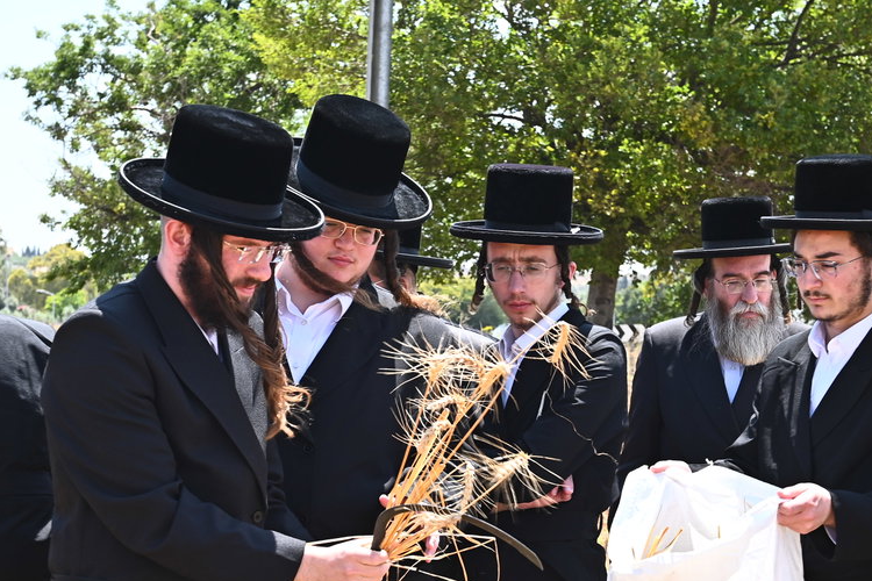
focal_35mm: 84
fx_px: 2035
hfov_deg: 24.2
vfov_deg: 16.1
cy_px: 468
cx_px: 437
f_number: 6.3
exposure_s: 1/200
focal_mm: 45
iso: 160
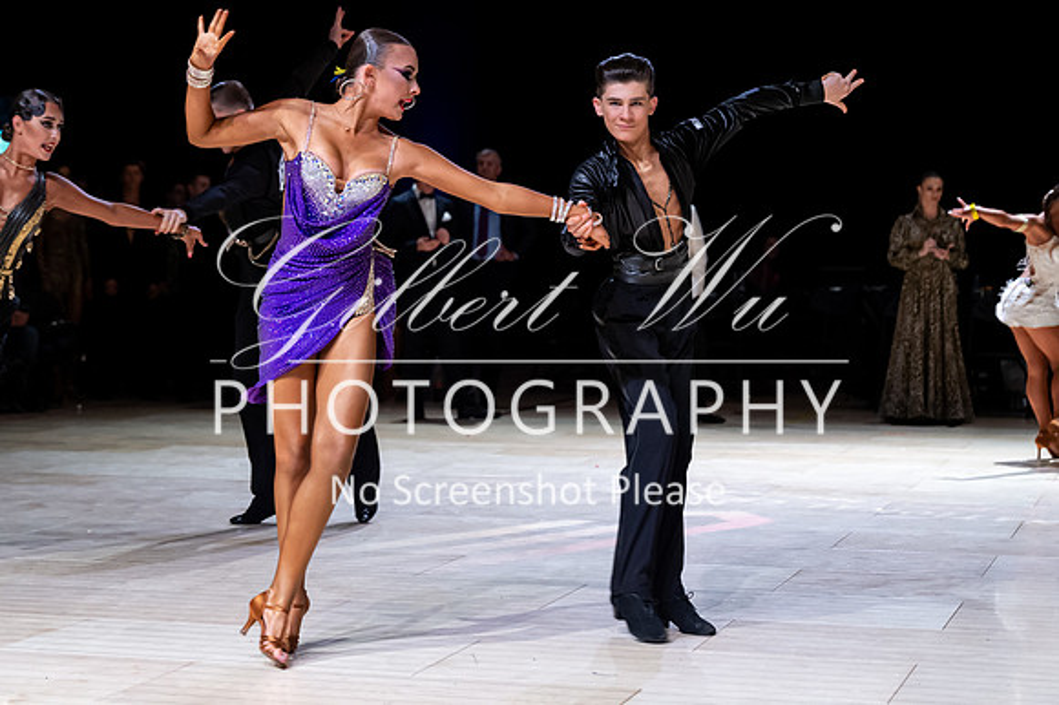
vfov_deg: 17.3
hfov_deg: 25.8
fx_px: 2311
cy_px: 320
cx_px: 495
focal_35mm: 79
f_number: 3.3
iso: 3200
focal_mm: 72
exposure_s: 1/400
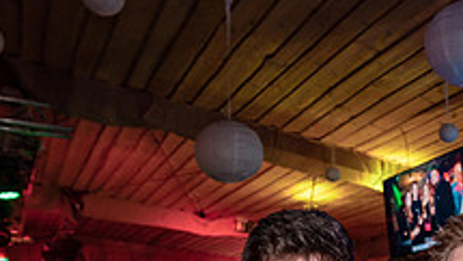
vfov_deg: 23.7
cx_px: 495
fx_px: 589
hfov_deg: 36.9
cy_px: 273
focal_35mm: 48
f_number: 4
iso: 1600
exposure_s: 1/60
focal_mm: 17
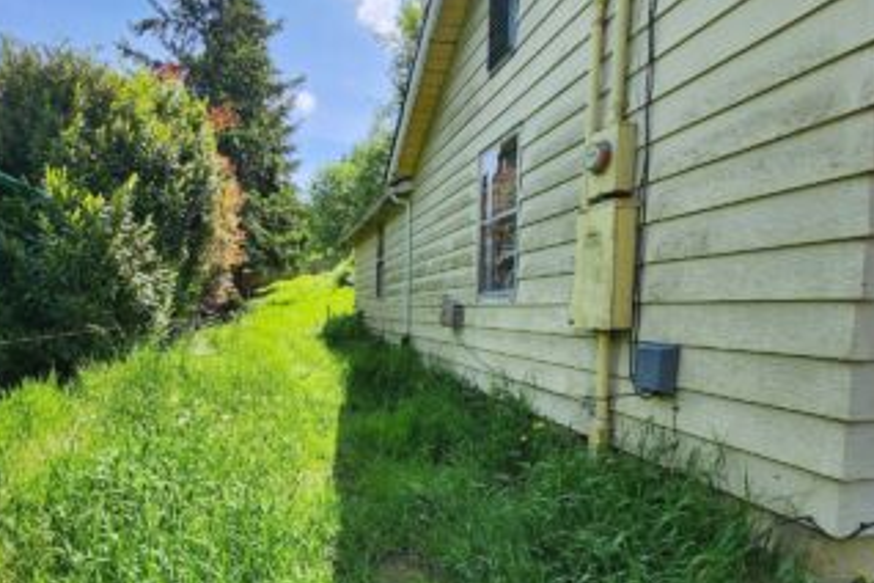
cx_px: 333
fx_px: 413
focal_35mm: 17
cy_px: 344
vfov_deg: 69.9
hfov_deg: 91.5
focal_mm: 2.2
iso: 50
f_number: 2.2
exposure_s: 1/1053
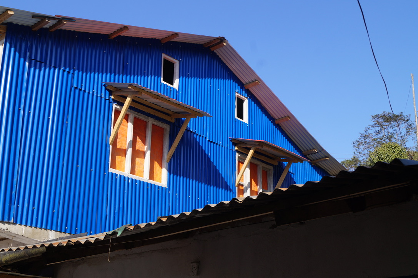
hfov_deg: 43.6
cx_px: 209
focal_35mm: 45
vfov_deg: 29.8
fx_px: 522
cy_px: 139
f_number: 10
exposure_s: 1/125
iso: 100
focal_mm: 30
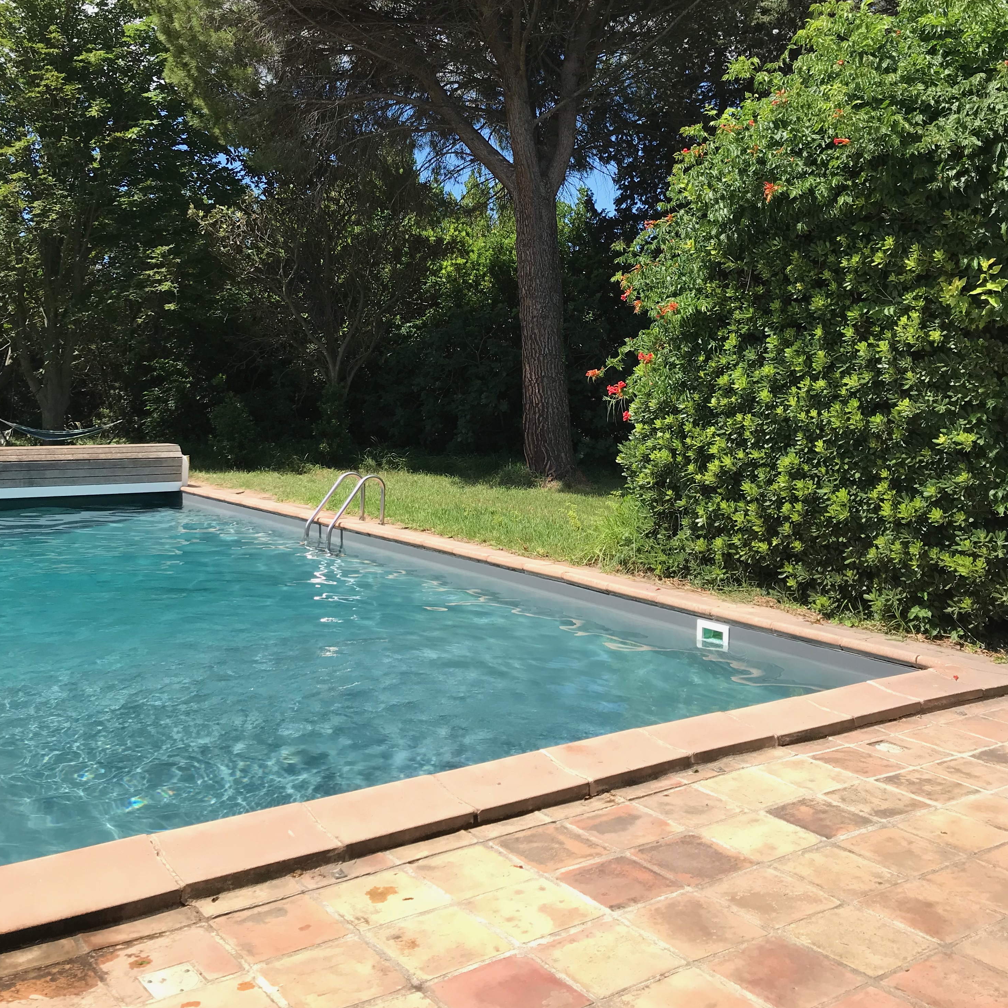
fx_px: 1120
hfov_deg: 48.5
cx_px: 500
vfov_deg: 47.6
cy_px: 328
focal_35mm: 34
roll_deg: -1.2
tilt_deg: +5.0
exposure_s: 1/1597
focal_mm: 3.99
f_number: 1.8
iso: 20
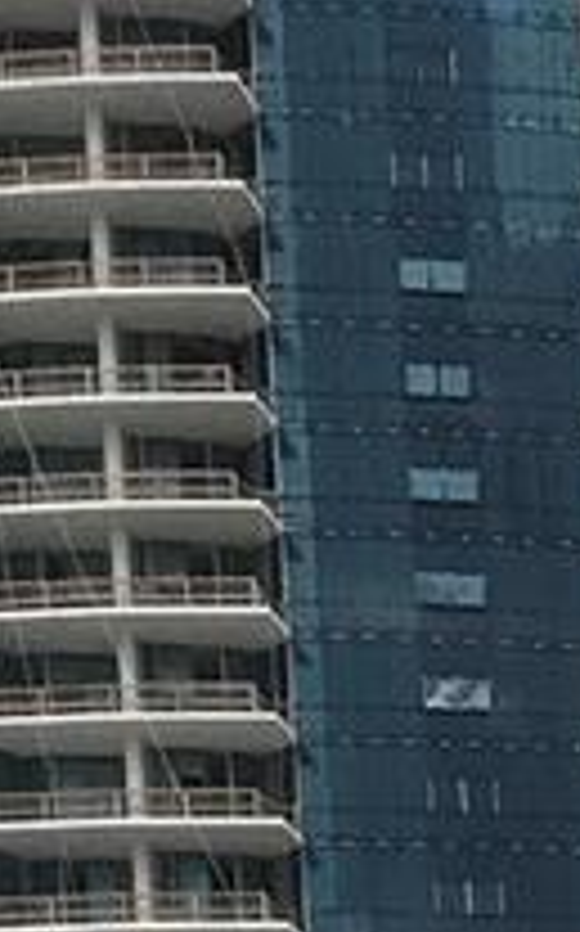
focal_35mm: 172
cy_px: 2553
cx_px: 1875
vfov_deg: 9.9
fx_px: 4359
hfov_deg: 6.7
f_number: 1.8
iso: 20
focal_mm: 3.99
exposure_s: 1/160
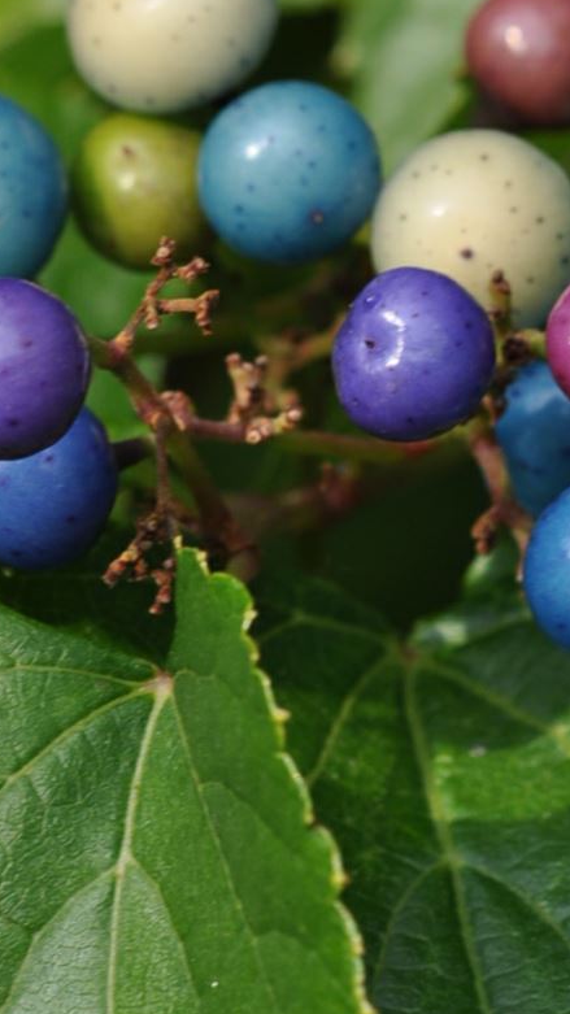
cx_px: 429
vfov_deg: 4.8
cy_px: 433
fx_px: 12055
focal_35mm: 448
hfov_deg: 2.7
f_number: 8
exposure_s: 1/160
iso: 200
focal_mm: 105
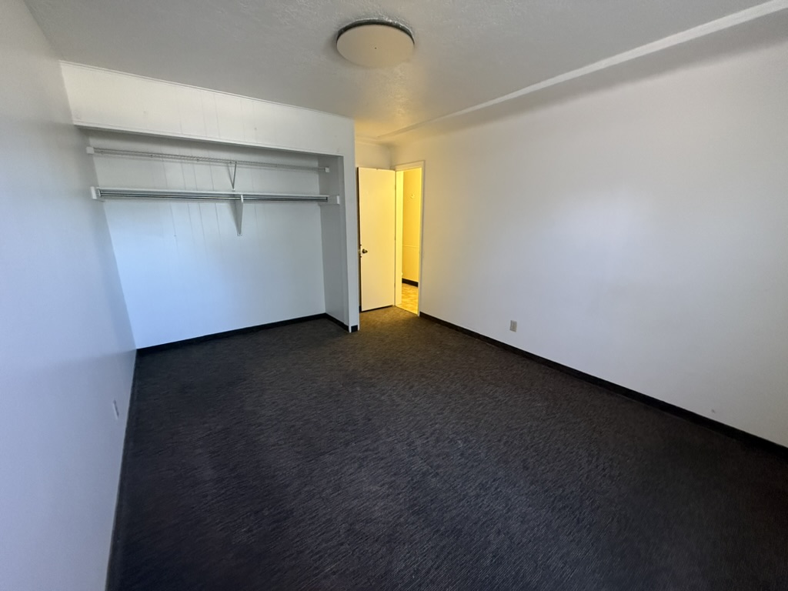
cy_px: 296
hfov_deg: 102.1
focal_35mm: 14
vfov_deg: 85.7
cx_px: 394
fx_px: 319
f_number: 2.2
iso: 800
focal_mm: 2.22
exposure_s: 1/60
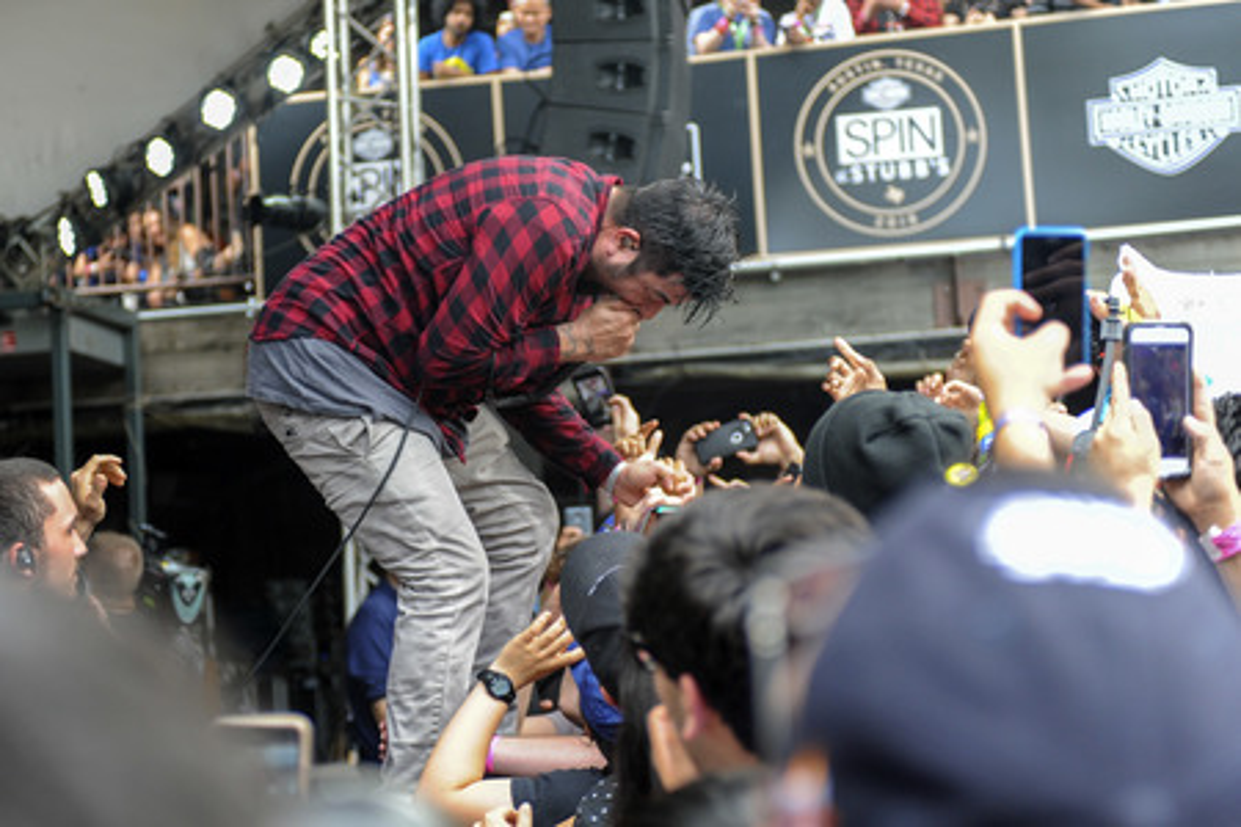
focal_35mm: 62
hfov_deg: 32.4
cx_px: 620
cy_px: 414
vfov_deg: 21.9
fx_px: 2137
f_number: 2.8
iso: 1000
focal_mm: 62
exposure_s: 1/640
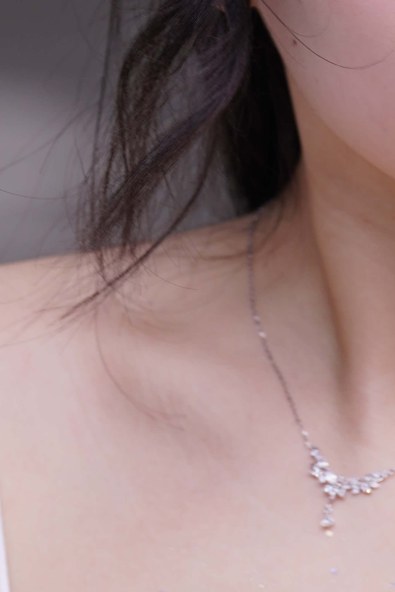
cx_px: 625
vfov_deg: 2.7
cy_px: 458
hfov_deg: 1.8
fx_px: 12590
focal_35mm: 765
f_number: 4.5
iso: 125
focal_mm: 171
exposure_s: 1/250
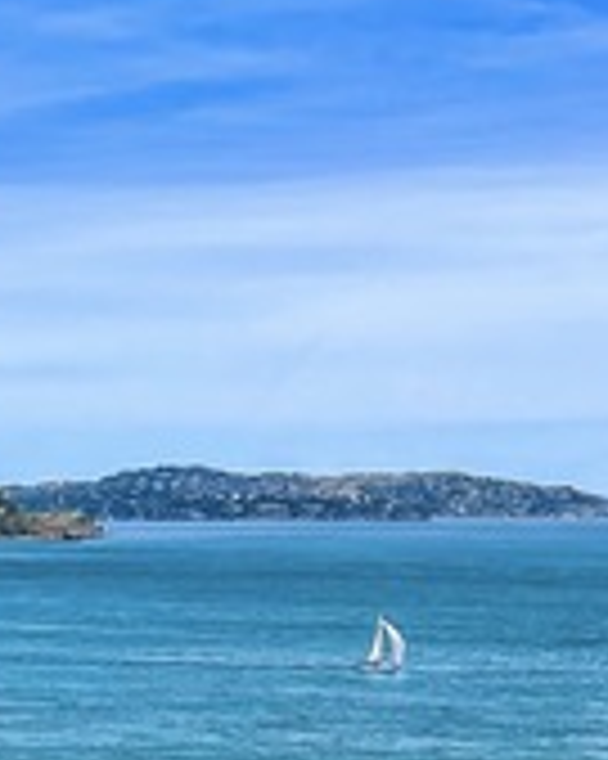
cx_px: -464
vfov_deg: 22.5
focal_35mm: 84
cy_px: 585
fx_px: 1891
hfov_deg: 15.8
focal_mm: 5.7
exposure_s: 1/5882
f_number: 1.5
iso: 50
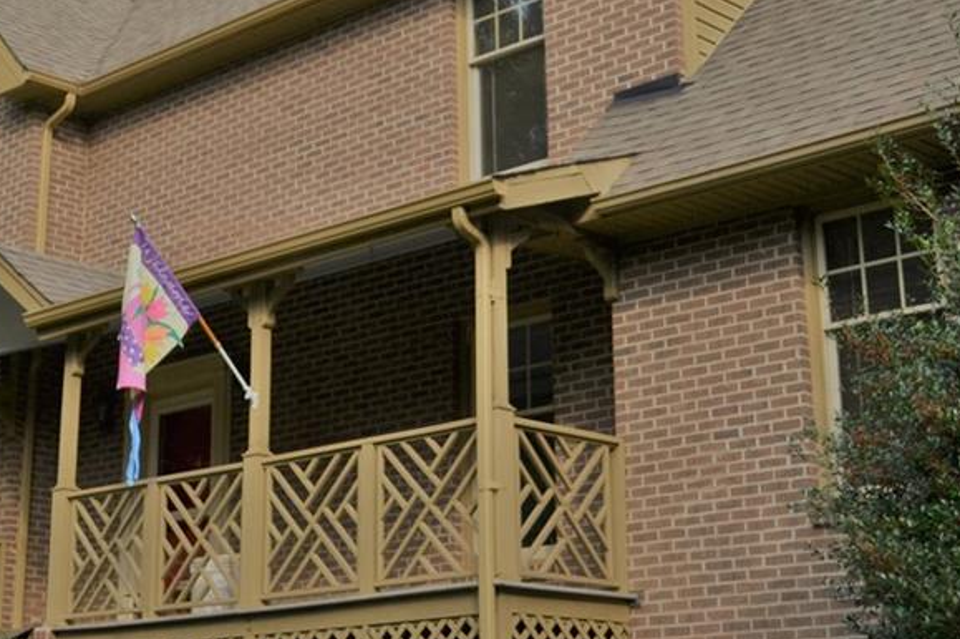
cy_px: 163
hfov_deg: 29.2
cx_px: 400
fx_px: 1838
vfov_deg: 19.6
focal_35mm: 69
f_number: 4.2
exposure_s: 1/1000
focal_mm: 26
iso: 200
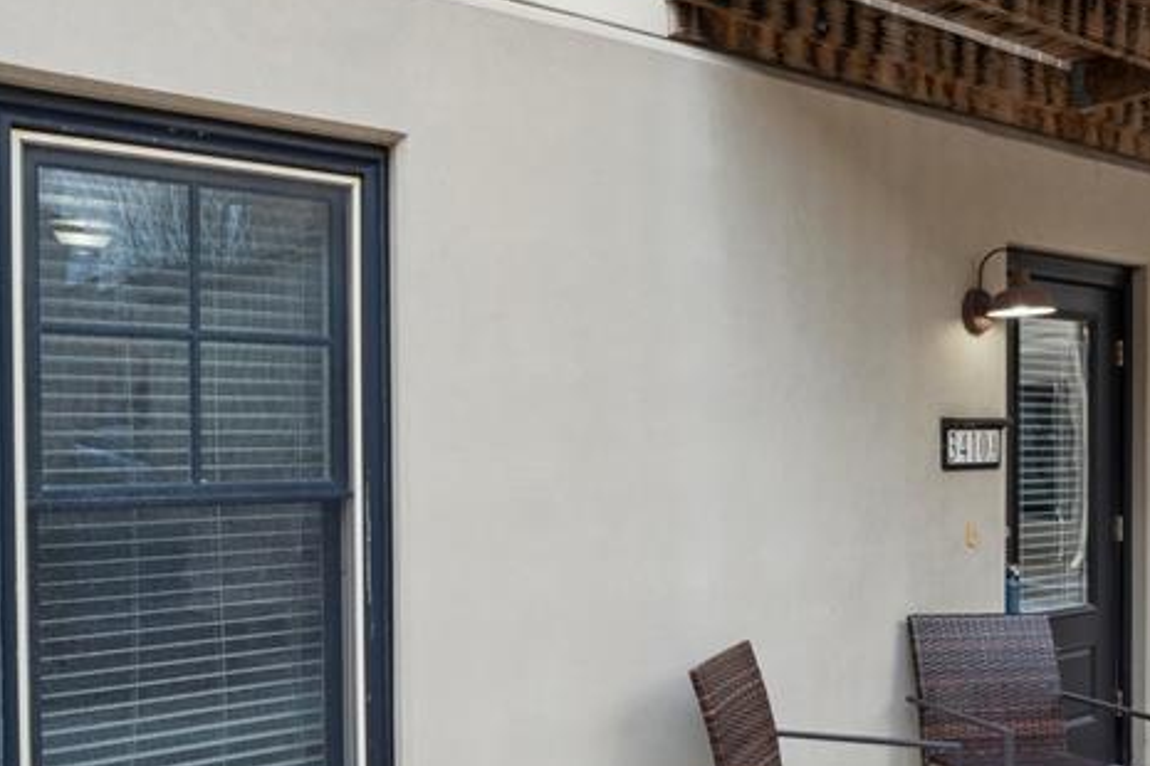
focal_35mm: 35
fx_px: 1117
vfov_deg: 37.7
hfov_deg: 54.0
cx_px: 450
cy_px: 455
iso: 100
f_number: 22
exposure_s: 1/3
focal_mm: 15.9
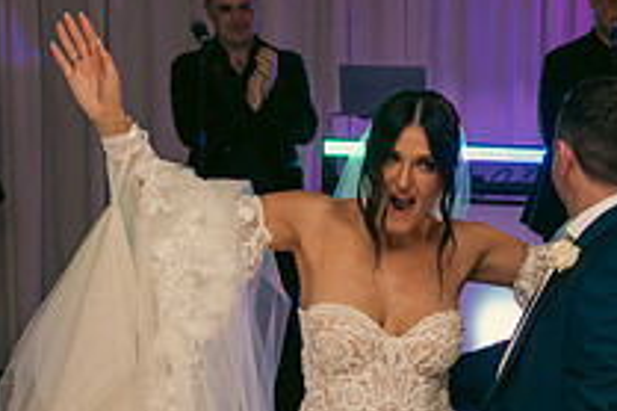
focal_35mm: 86
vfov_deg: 15.6
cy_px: 392
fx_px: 1473
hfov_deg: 22.9
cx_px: 590
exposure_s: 1/160
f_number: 3.5
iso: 640
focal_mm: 31
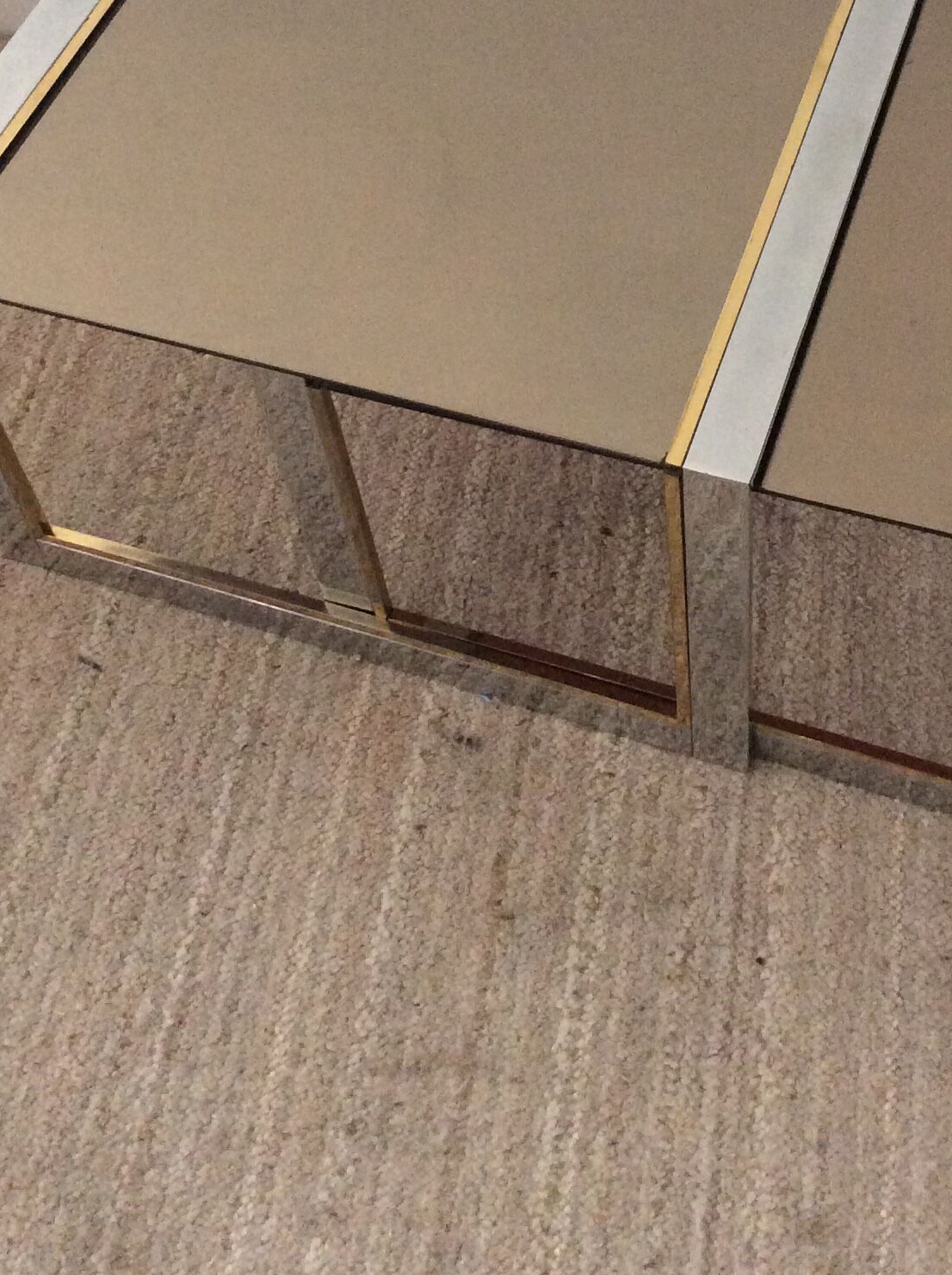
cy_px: 221
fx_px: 2059
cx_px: 627
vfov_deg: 33.2
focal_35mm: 56
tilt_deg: -49.2
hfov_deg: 25.9
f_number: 2.4
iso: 250
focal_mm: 3.3
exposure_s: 1/25
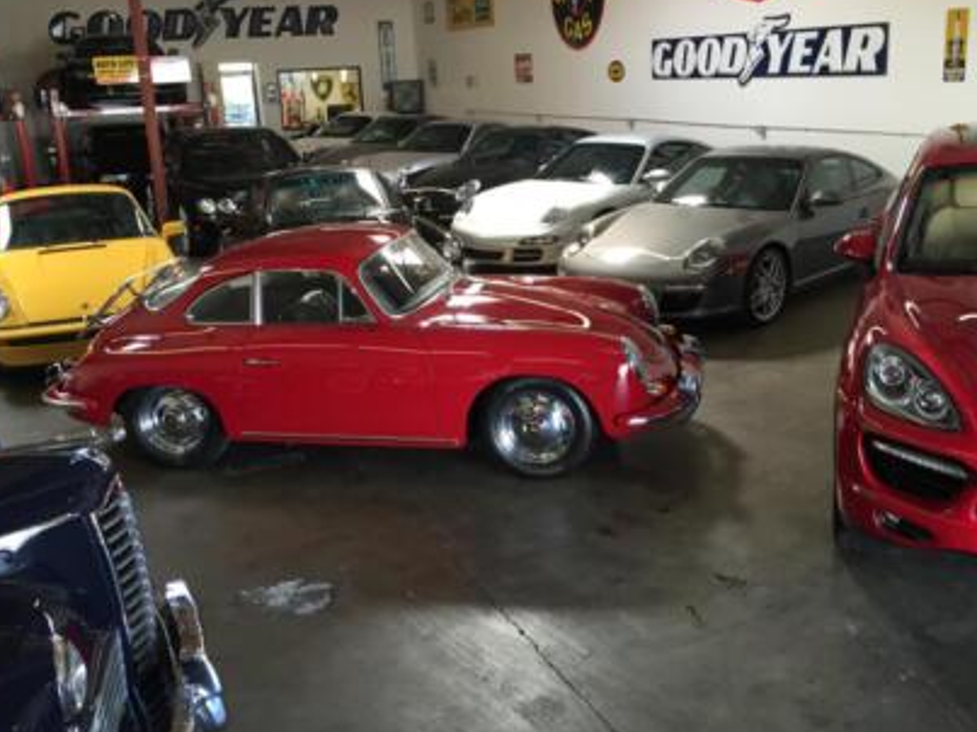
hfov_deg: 51.4
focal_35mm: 36
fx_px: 1016
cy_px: 343
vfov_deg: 39.6
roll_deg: +1.9
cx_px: 499
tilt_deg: -17.2
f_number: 2.2
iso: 40
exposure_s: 1/30
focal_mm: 4.15
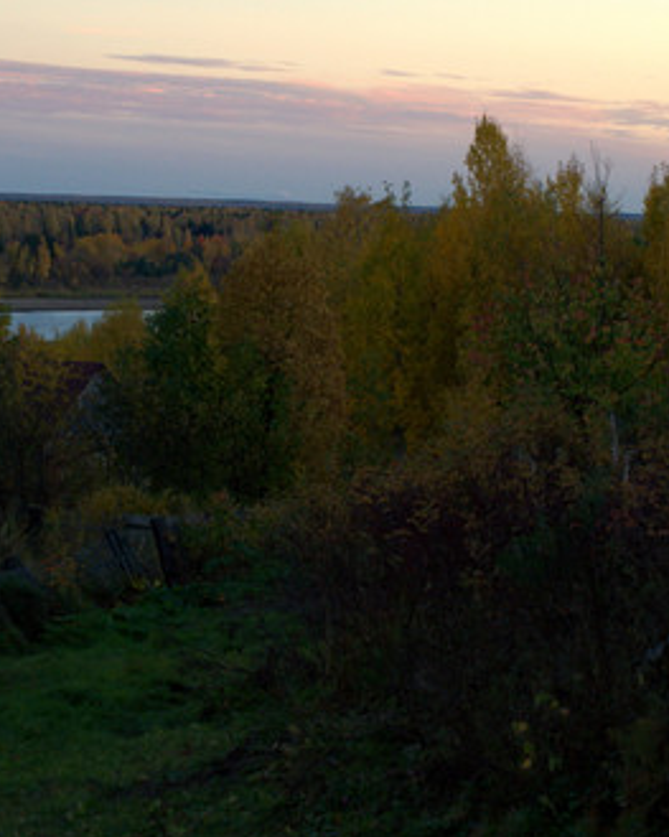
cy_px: 421
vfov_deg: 13.7
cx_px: 290
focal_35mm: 141
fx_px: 3491
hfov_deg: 10.9
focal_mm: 66
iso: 640
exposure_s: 1/80
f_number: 8
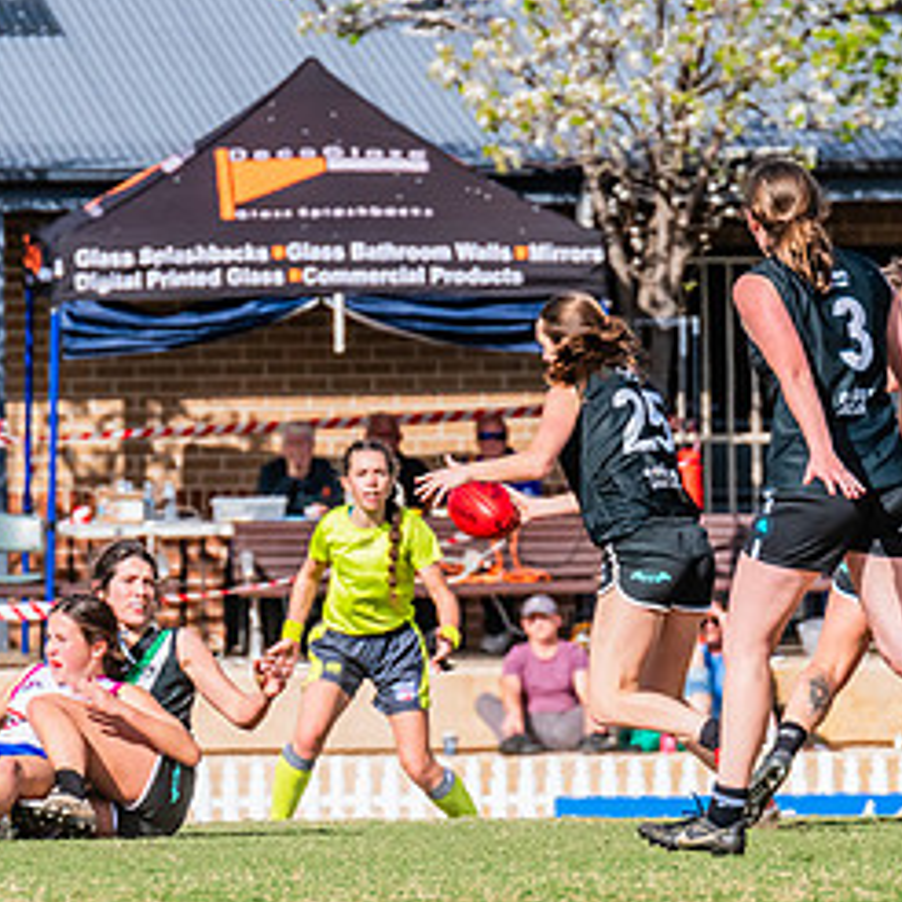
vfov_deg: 1.8
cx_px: 595
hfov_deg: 1.8
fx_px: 29333
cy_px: 624
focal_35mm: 995
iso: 800
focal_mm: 420
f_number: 11
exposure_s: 1/1600
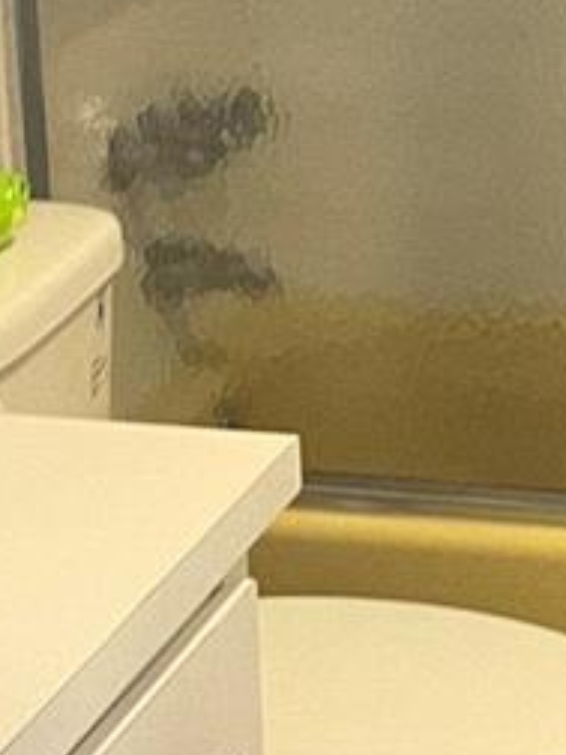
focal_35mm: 124
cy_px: 360
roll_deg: +1.0
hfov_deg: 11.9
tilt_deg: -16.9
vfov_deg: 15.9
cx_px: 401
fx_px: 2703
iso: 500
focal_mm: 5.1
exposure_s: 1/30
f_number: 1.6
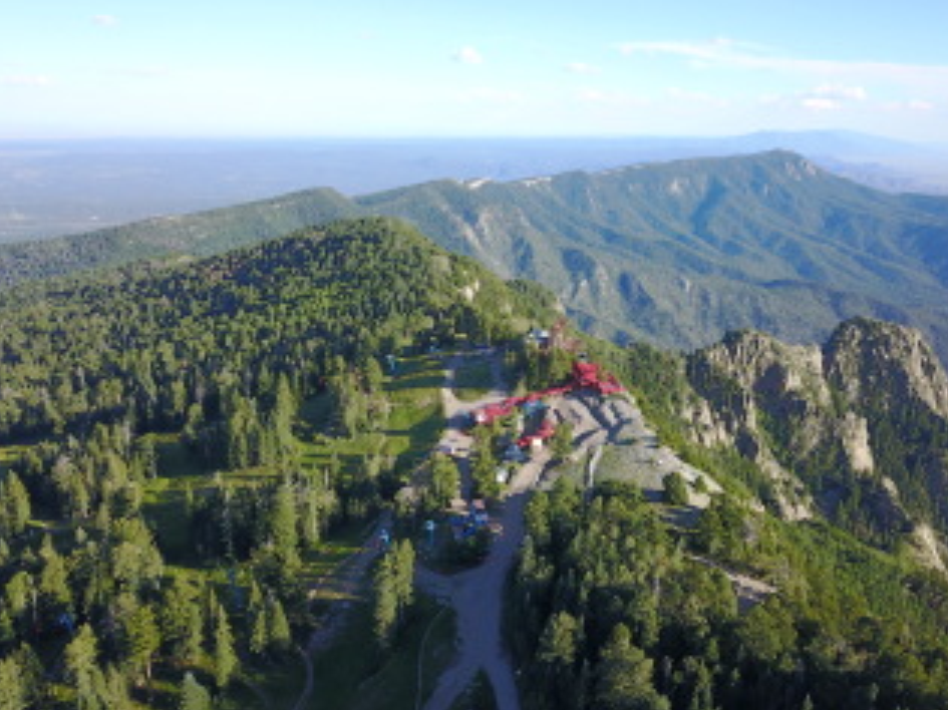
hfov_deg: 59.9
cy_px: 376
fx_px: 821
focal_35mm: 30
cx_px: 522
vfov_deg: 46.7
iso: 135
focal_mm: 4.73
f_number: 2.2
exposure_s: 1/50
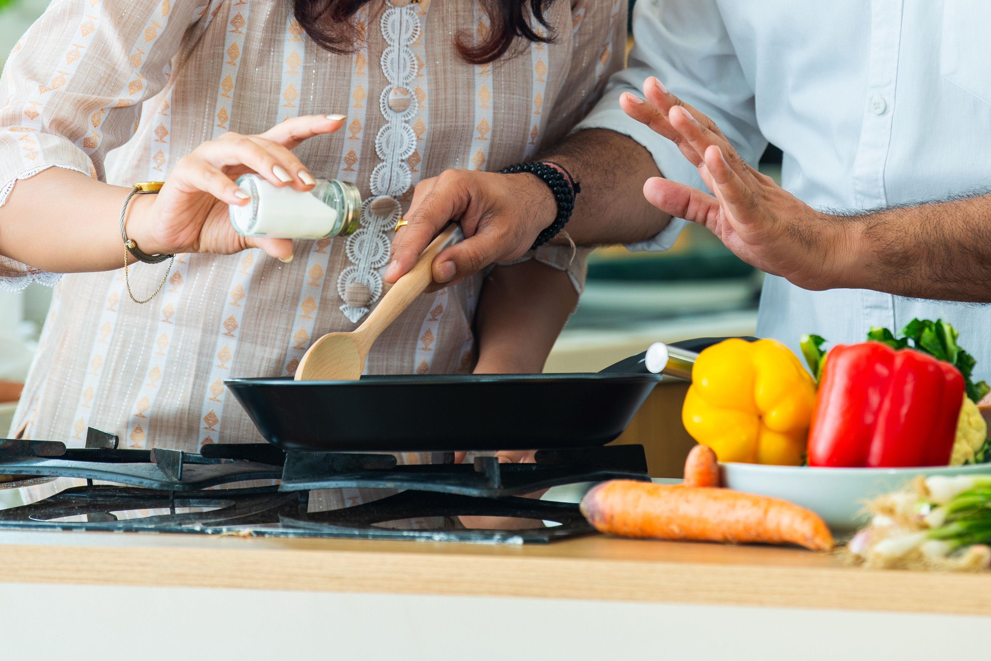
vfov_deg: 3.6
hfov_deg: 5.5
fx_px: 10381
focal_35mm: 377
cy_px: -46
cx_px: 615
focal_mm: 170
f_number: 3.5
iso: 64
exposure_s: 1/125
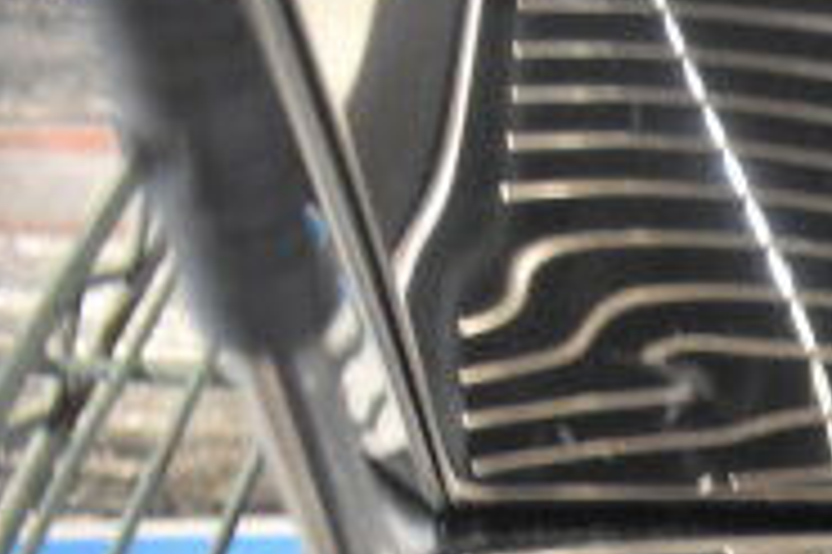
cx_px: 1277
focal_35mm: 89
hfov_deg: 19.6
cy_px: 849
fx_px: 2055
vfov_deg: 14.3
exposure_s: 1/30
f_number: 3.5
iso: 4500
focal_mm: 18
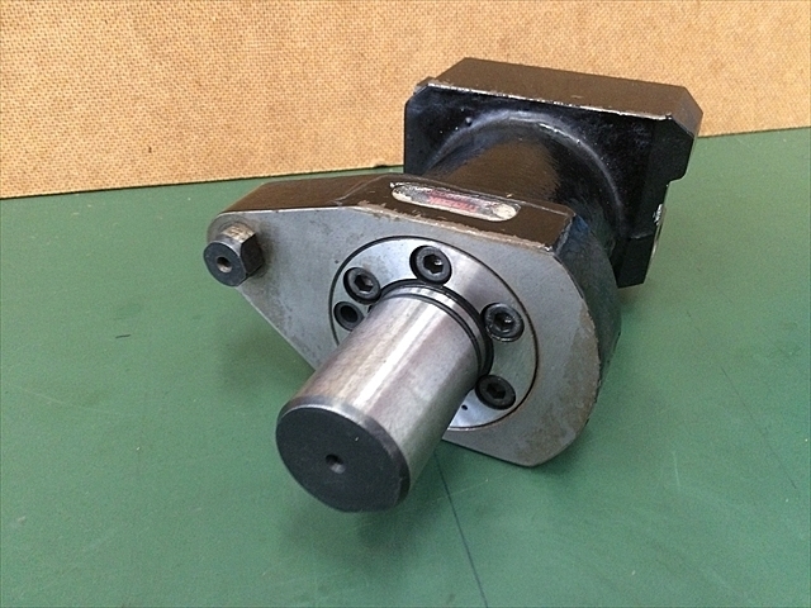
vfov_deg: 48.2
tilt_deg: -35.1
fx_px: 679
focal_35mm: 29
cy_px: 304
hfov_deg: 61.7
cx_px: 406
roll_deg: +0.4
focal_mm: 4.15
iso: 320
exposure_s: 1/30
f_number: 2.2
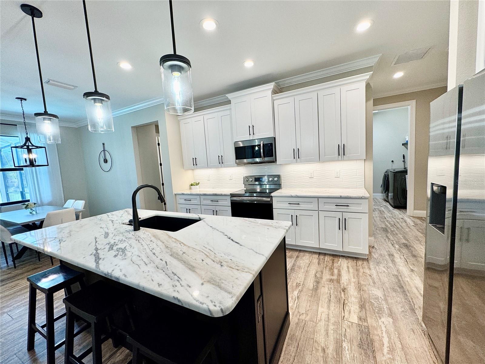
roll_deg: +4.0
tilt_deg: -4.9
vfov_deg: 85.7
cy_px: 182
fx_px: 196
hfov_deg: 102.1
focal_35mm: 14
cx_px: 242
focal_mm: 2.22
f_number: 2.2
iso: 100
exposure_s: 1/120
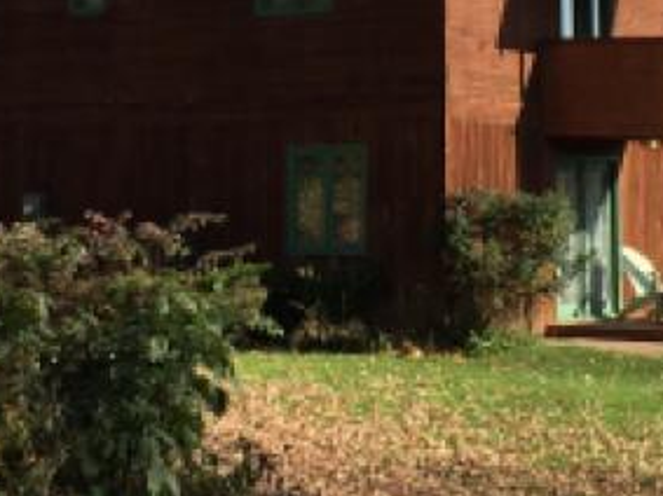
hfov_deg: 18.7
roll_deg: -1.2
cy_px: -83
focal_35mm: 105
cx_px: 305
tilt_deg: +7.8
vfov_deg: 13.7
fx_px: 2010
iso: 32
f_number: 2.2
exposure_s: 1/1276
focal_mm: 4.15
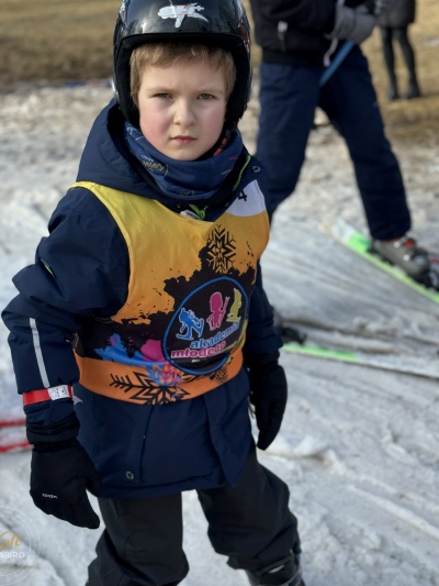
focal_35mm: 54
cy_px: 257
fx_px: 913
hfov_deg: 27.0
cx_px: 206
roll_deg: +6.1
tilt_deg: -15.8
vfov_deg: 35.5
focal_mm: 6.86
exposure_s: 1/1339
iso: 64
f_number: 1.78
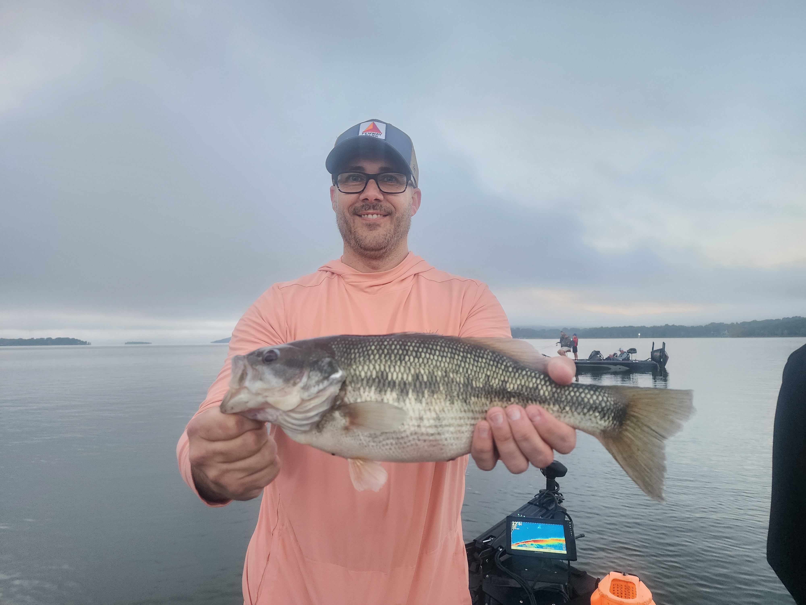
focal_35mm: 23
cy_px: 302
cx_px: 403
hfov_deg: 73.9
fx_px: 536
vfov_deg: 58.9
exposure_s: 1/180
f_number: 1.8
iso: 200
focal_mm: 6.4
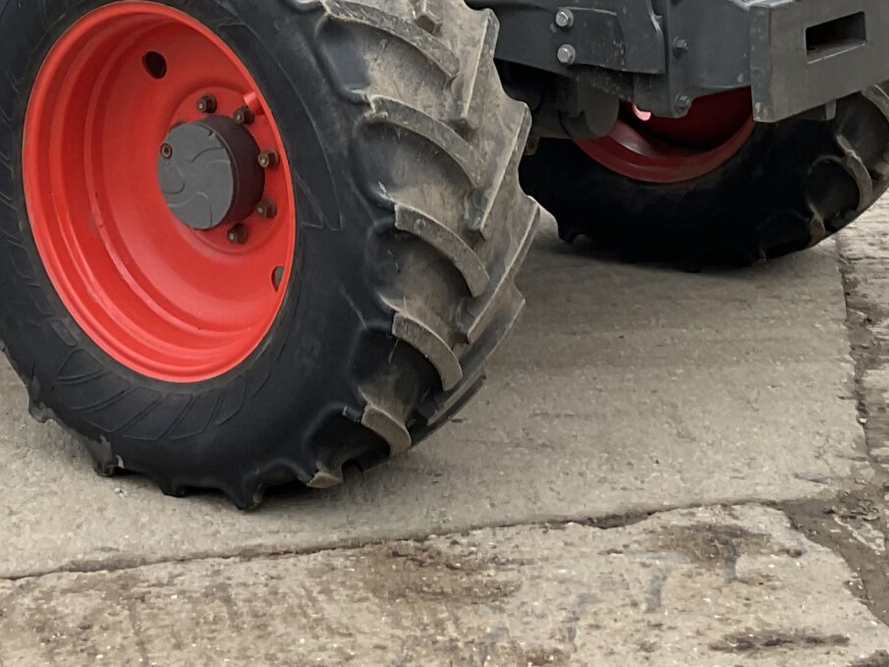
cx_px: 338
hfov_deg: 23.8
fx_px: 2106
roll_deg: +2.5
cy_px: -195
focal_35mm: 82
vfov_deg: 17.0
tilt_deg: +0.0
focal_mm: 3
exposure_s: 1/175
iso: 16
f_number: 1.8
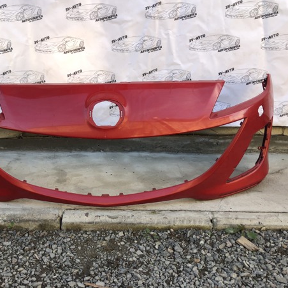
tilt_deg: -17.3
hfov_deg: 46.5
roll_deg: +1.3
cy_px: 136
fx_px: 329
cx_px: 97
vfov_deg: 47.2
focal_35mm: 35
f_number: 1.8
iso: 40
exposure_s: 1/120
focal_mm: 3.99
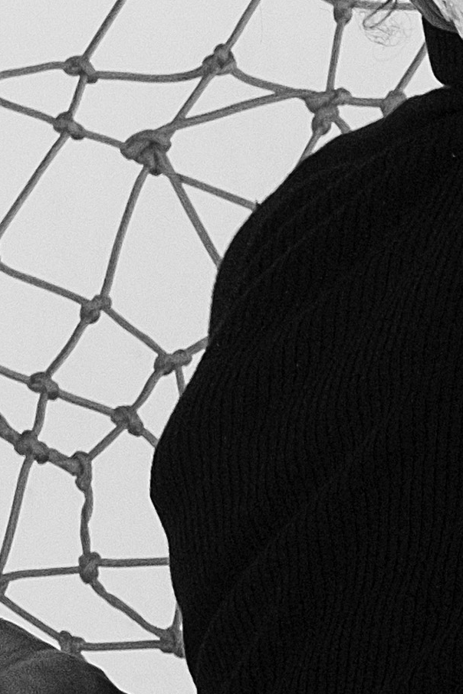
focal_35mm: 640
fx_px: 12346
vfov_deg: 3.2
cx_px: 409
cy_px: 116
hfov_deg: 2.1
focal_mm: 50
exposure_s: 1/125
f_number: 7.1
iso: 1250
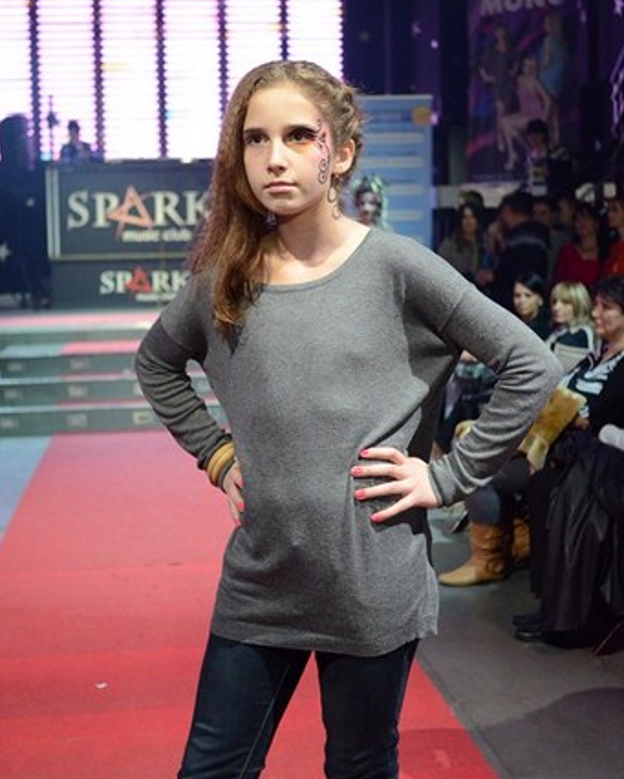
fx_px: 1108
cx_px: 310
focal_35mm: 48
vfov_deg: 38.8
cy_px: 368
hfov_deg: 31.5
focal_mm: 28
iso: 2000
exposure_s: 1/160
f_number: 2.8
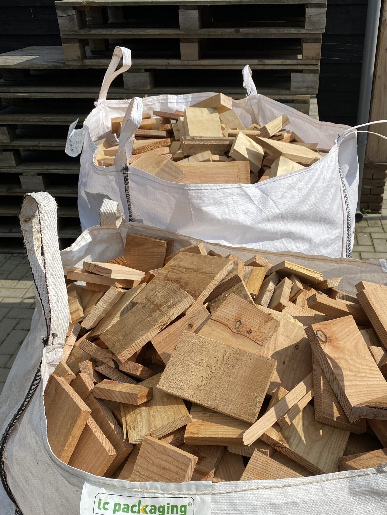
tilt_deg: -31.8
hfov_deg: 42.7
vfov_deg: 54.9
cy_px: 309
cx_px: 236
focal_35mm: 33
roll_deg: +0.3
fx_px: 492
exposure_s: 1/5747
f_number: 1.8
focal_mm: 4.25
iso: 32
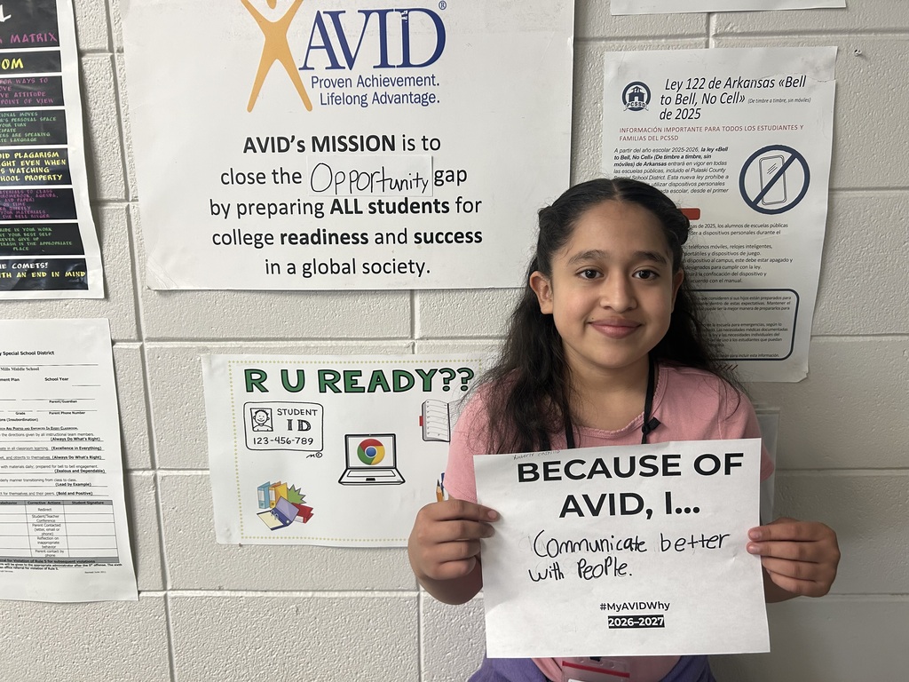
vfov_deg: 53.1
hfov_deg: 67.3
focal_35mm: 26
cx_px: 454
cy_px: 341
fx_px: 683
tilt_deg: -11.0
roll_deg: +0.8
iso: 125
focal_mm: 5.7
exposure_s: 1/60
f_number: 1.5
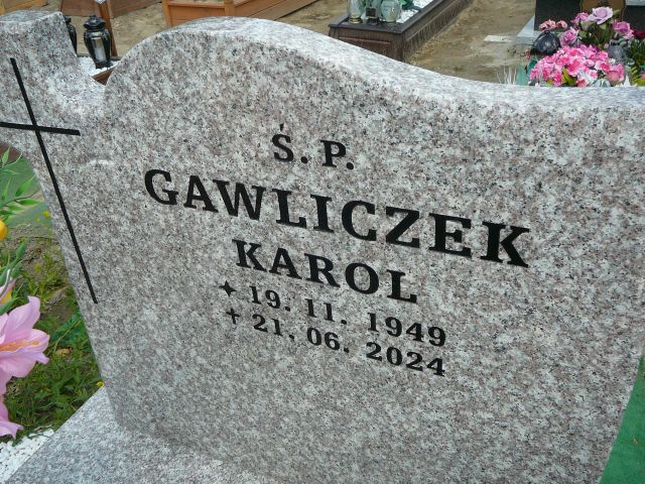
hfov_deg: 52.6
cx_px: 322
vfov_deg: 40.7
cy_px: 242
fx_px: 652
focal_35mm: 35
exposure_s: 1/640
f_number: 2.8
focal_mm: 5.2
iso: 80
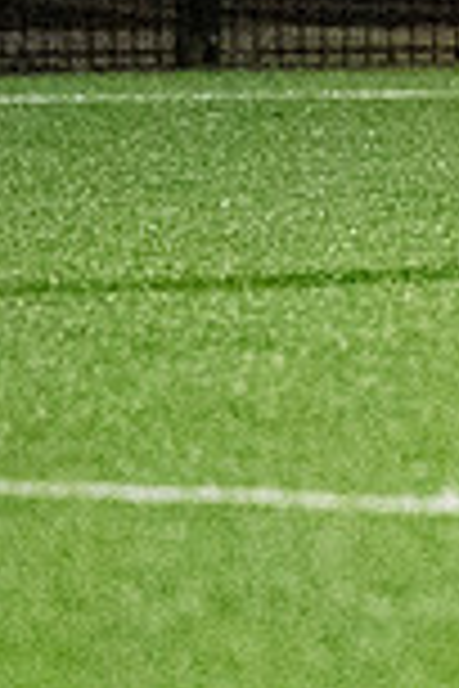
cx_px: 1594
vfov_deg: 1.2
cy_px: -466
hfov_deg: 0.8
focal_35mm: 1751
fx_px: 33485
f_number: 2.8
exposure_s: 1/1000
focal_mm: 200
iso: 8000
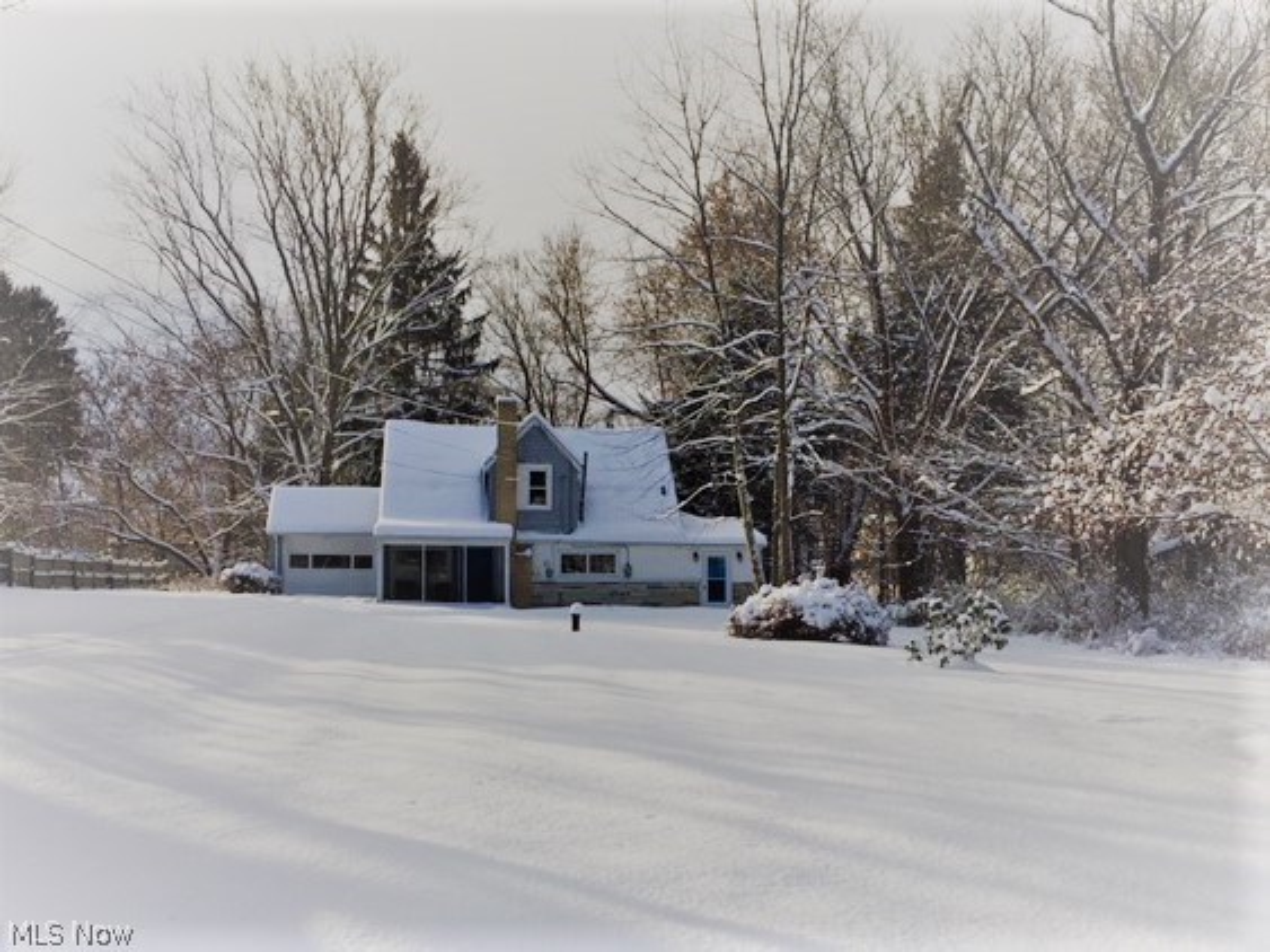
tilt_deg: +3.0
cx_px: 635
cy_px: 476
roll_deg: +0.1
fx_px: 1064
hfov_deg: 61.7
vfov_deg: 48.2
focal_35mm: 29
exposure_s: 1/1672
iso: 25
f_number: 2.2
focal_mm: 4.15
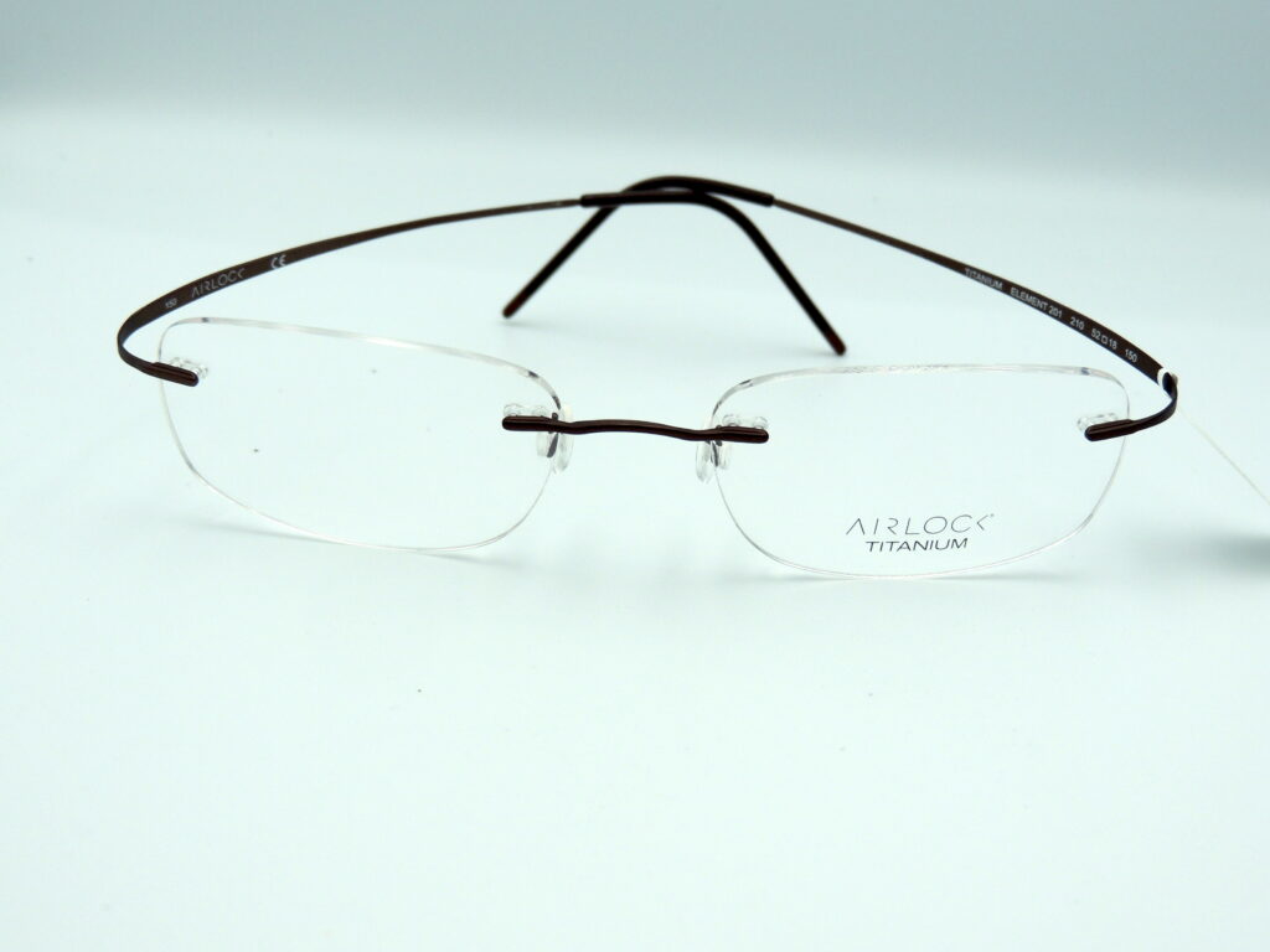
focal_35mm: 47
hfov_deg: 40.4
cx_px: 635
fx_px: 1724
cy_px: 476
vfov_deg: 30.9
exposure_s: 1/640
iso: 100
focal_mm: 8.3
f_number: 3.5
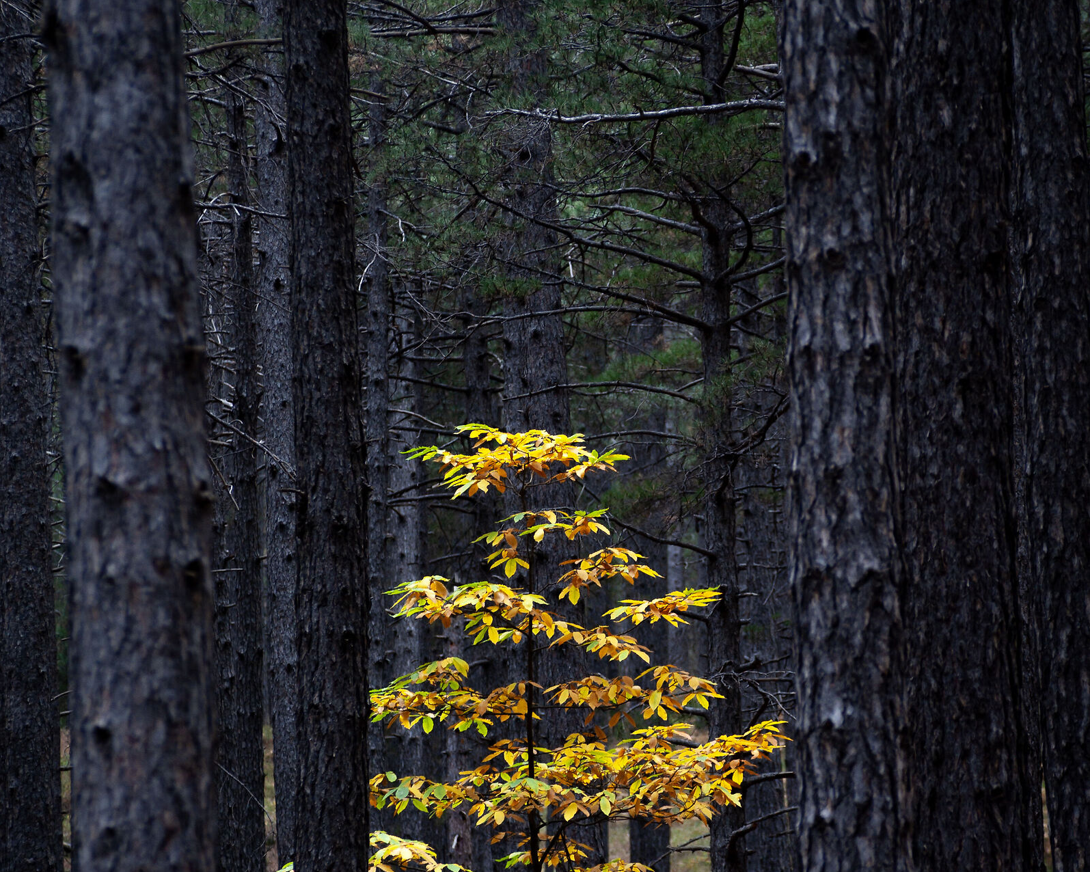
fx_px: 7742
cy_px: 535
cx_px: 545
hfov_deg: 8.1
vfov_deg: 6.4
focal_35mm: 240
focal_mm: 170
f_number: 6.3
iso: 800
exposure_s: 1/40
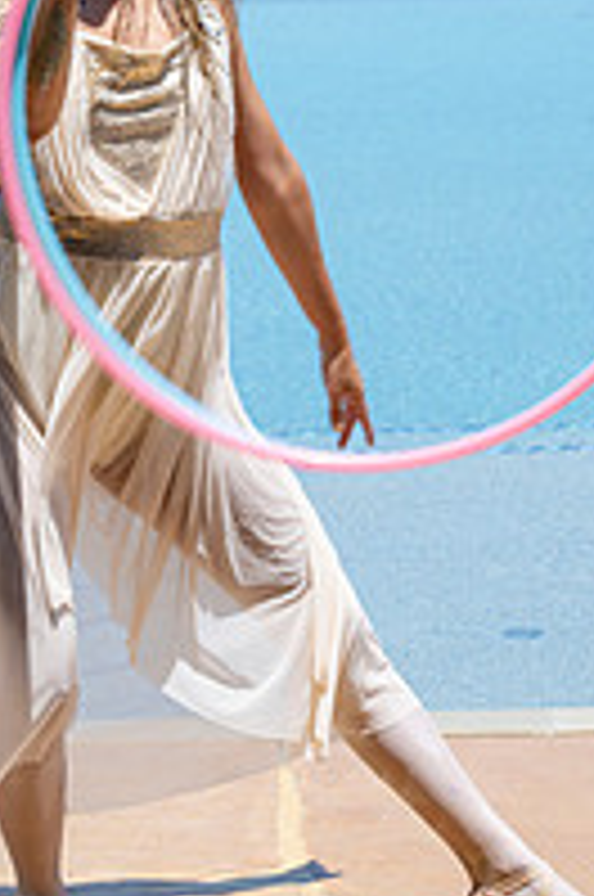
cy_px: 104
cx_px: 117
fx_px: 4445
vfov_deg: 11.4
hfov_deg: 7.6
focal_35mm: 179
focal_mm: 79
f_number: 7.1
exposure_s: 1/320
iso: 125
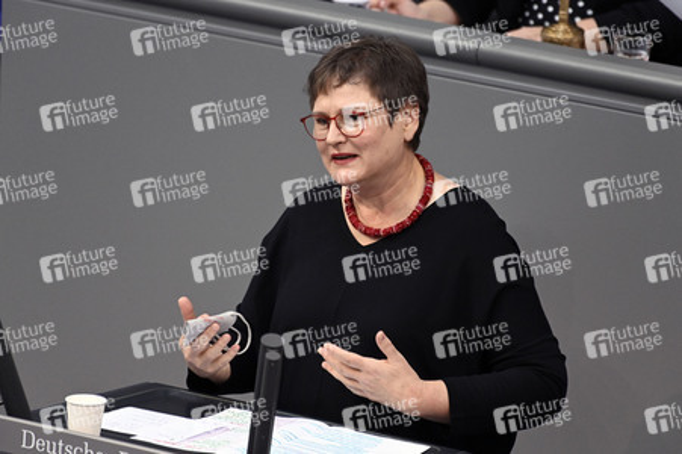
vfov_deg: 2.9
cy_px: 227
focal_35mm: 480
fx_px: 9086
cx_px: 341
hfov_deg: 4.3
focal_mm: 480
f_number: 5.6
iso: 8000
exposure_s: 1/320
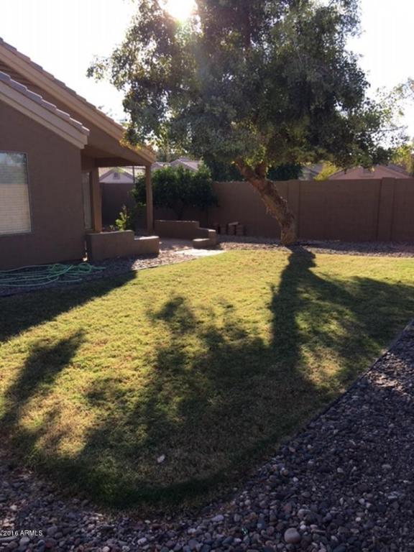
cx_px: 207
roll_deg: +0.4
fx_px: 462
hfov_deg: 48.2
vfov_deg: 61.7
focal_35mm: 29
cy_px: 276
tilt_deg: -10.6
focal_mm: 4.15
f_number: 2.2
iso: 25
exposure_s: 1/472
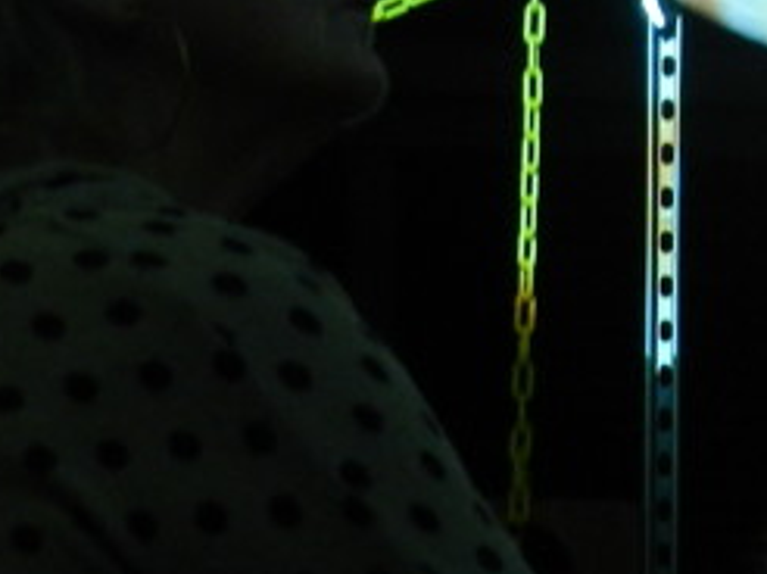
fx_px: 5401
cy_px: -206
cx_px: 889
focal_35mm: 244
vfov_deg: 6.0
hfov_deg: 8.1
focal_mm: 10.7
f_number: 4.6
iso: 400
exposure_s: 1/5
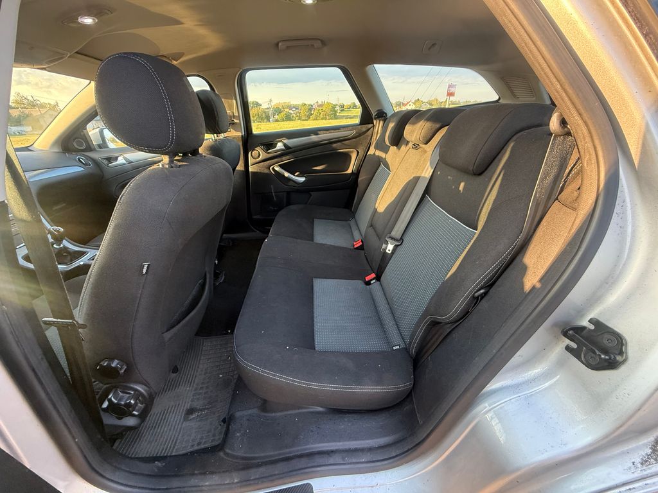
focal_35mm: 14
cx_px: 329
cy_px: 246
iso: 320
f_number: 2.2
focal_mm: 2.22
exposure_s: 1/99
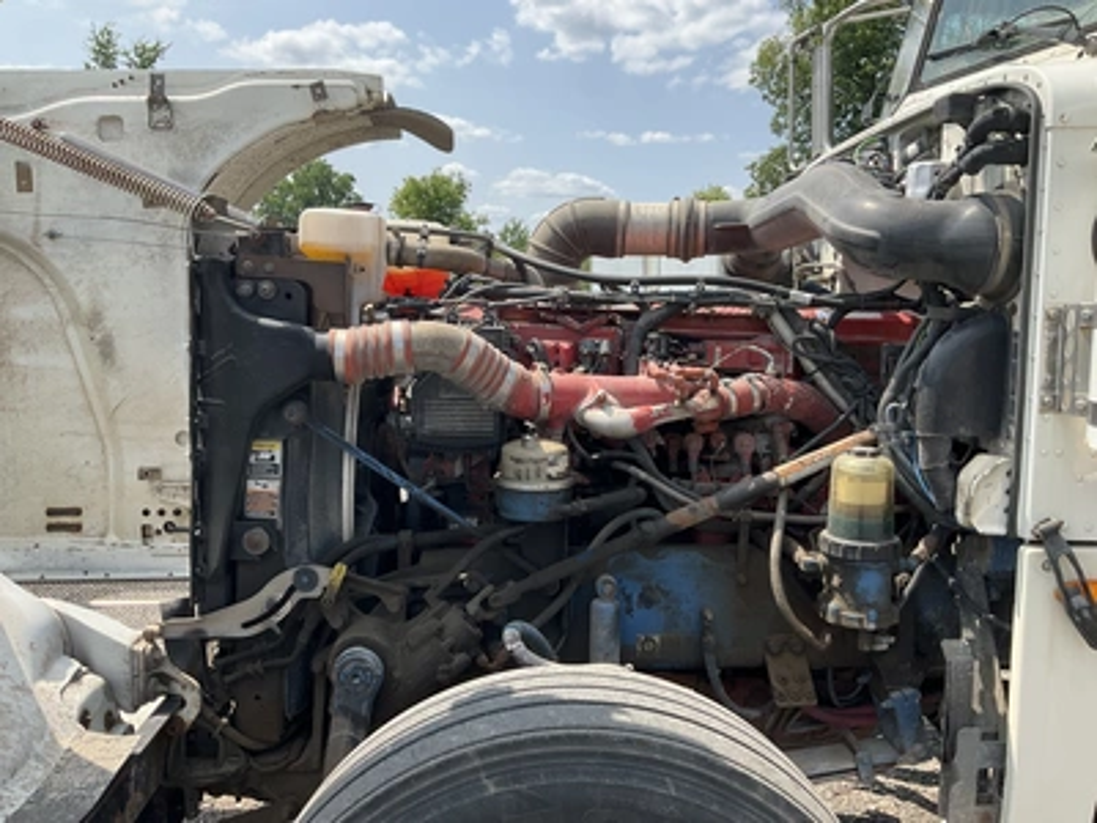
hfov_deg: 61.7
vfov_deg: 48.2
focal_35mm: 29
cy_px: 412
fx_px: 919
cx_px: 548
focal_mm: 3
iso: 25
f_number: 1.8
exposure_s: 1/962
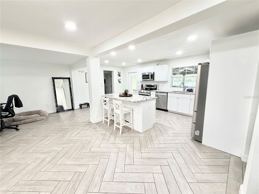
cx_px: 130
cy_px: 97
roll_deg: +0.9
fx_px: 105
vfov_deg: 85.7
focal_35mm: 14
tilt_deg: -8.8
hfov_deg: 102.1
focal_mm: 2.22
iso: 160
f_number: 2.2
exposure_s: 1/60
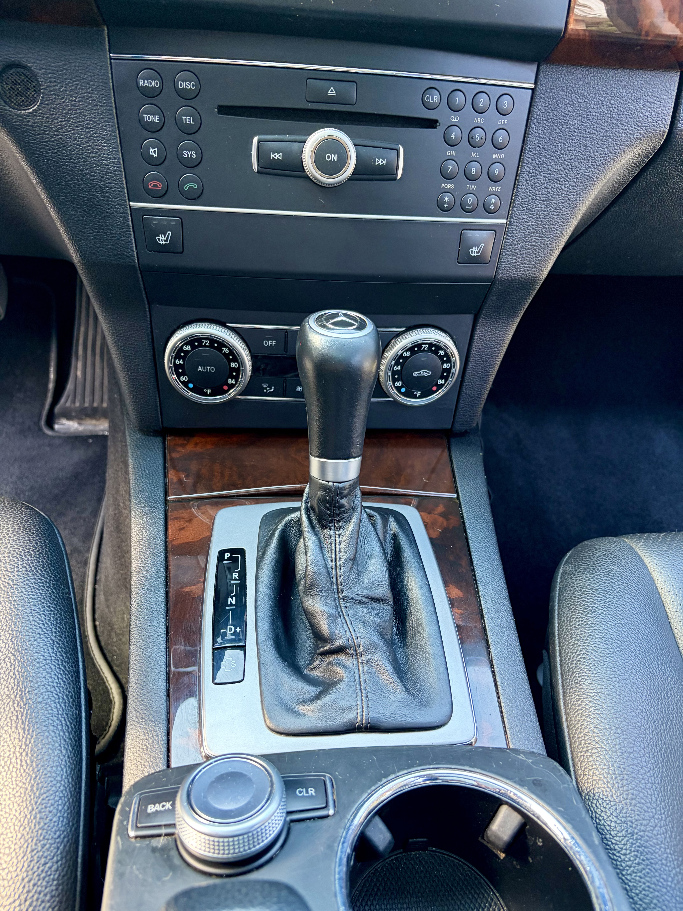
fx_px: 684
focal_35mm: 26
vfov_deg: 67.3
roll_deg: -9.1
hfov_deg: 53.1
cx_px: 342
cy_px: 456
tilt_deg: -44.0
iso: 160
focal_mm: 5.96
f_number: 1.6
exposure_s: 1/60
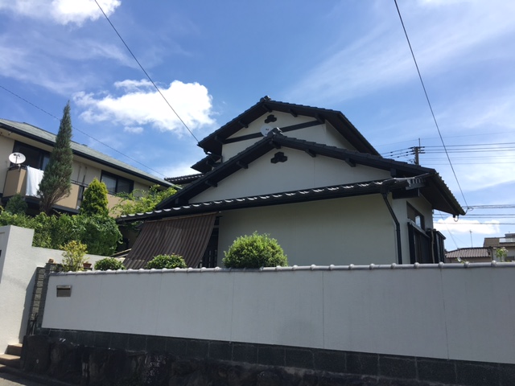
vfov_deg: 48.2
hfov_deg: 61.7
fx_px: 431
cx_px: 258
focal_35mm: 29
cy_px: 193
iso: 25
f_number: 2.2
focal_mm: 4.15
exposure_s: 1/1148
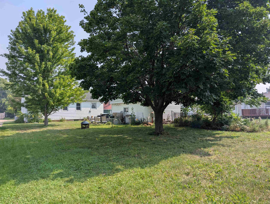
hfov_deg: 71.5
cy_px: 102
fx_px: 187
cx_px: 135
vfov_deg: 56.9
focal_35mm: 24
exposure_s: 1/929
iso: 22
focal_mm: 6.9
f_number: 1.68
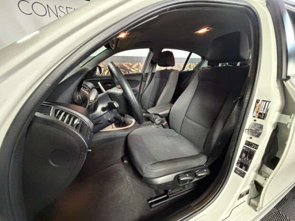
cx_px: 148
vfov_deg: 85.7
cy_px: 110
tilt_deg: -19.4
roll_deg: +1.1
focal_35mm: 14
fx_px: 119
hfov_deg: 102.1
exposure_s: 1/60
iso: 800
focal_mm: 2.22
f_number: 2.2
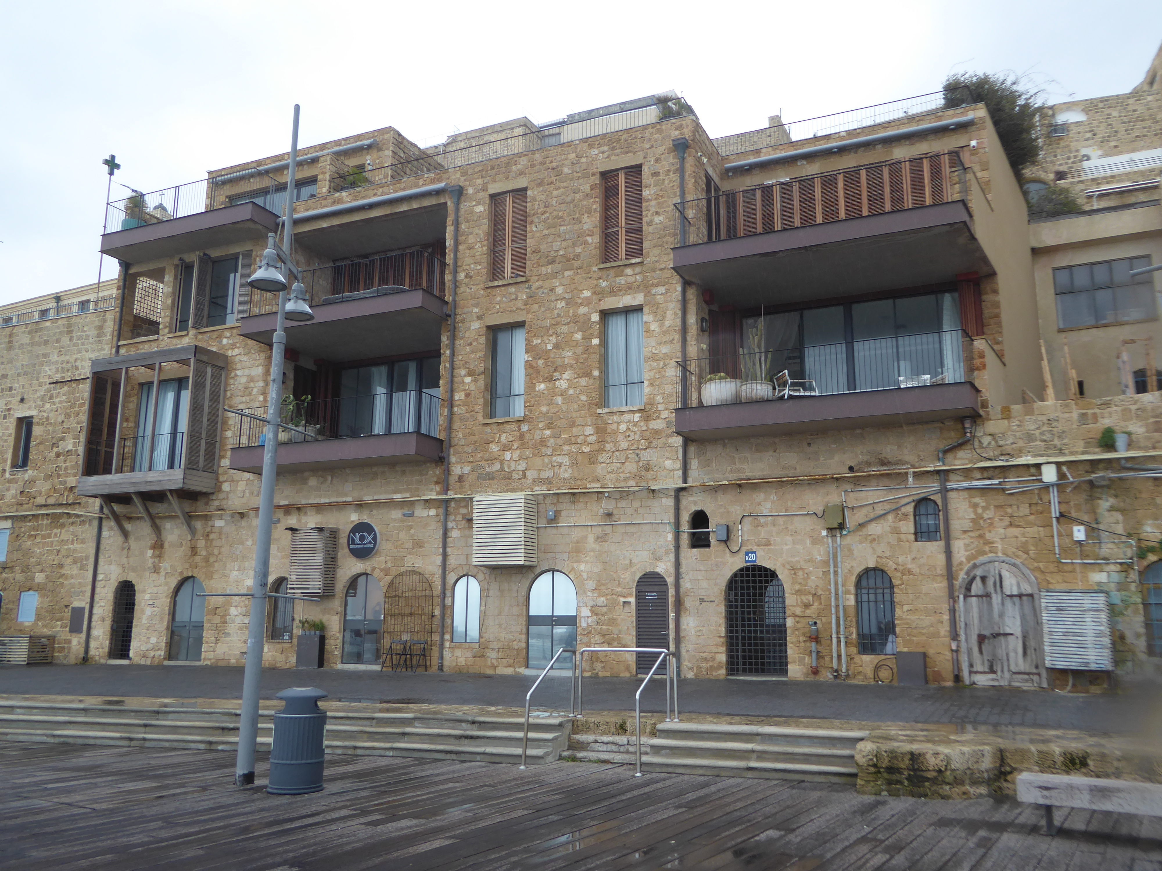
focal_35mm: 29
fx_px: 973
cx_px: 581
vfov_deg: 48.2
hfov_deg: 61.7
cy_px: 436
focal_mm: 5
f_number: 3.5
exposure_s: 1/80
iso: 80
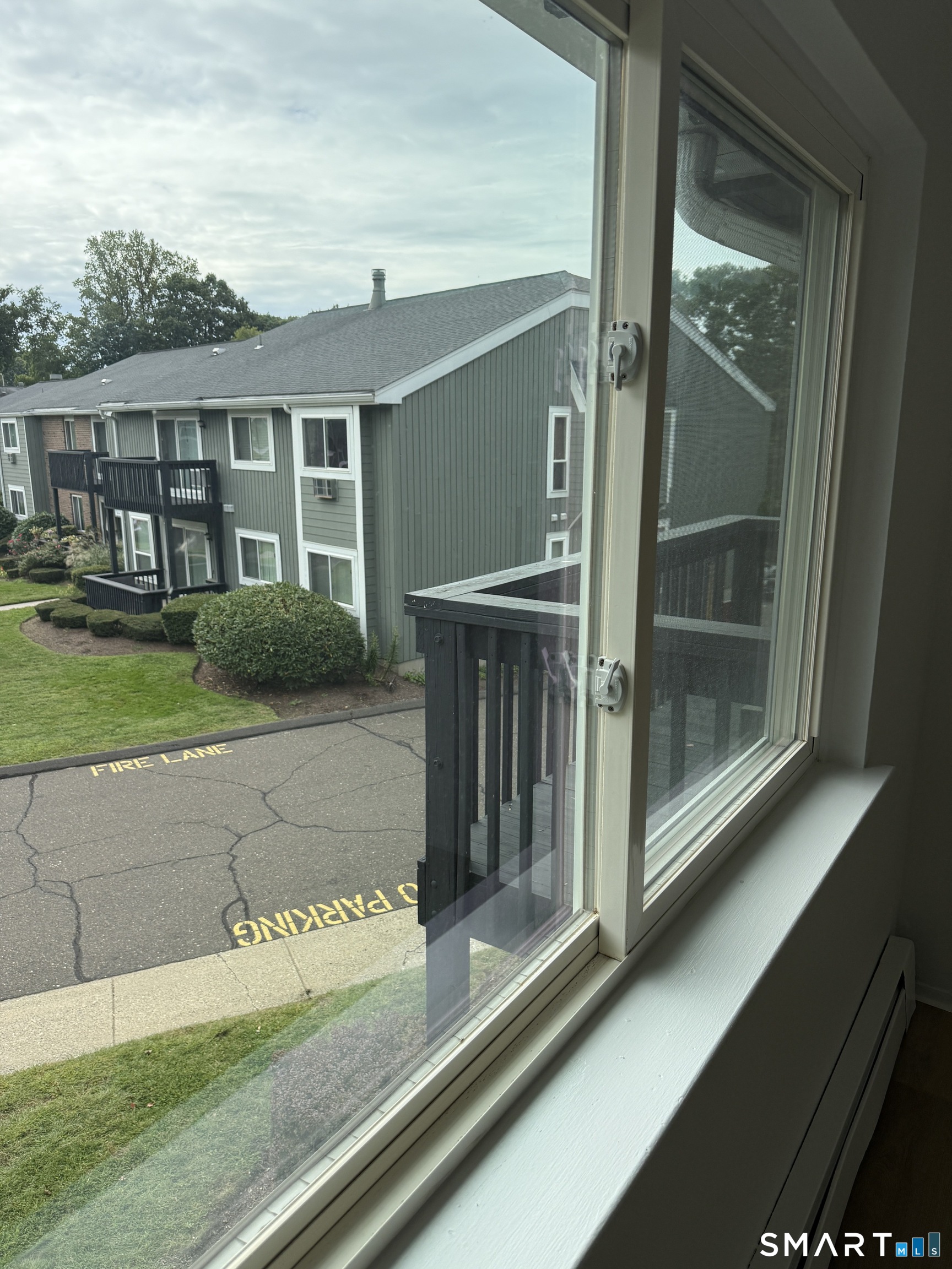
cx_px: 476
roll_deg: +0.4
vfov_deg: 71.6
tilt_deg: -10.9
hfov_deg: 56.8
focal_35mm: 24
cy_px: 634
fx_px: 880
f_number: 1.78
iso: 100
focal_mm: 6.76
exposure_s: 1/2370
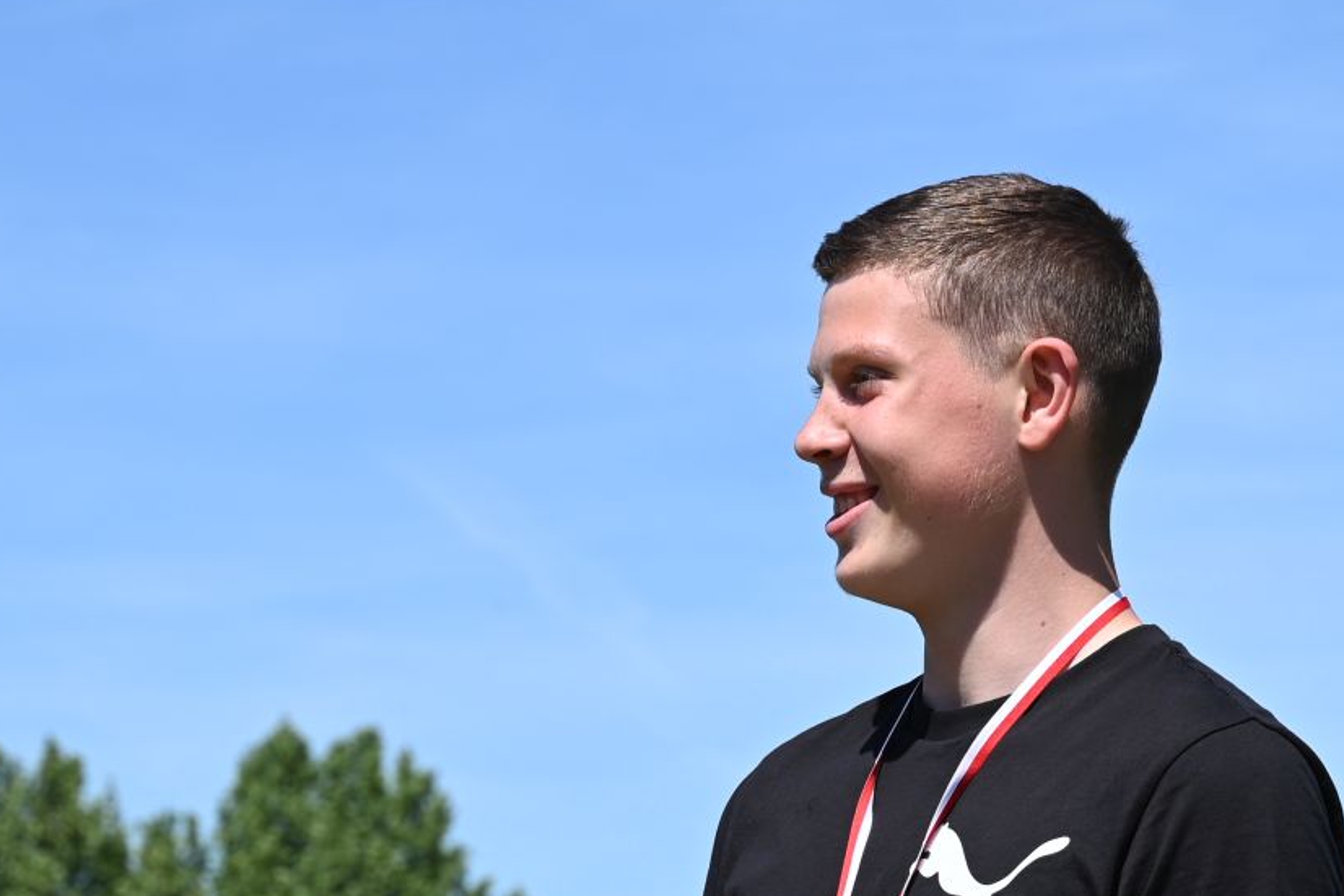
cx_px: 920
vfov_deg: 6.7
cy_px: 1096
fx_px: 7617
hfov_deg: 10.1
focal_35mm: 204
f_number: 7.1
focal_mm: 75
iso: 100
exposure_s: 1/400
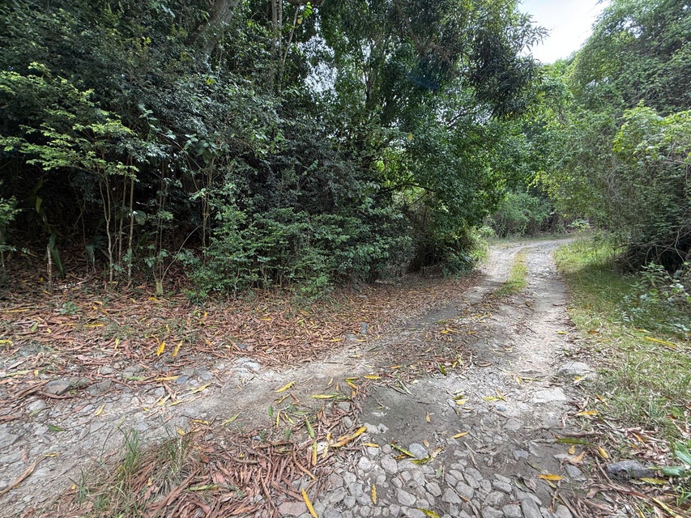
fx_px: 280
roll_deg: -1.3
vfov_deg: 85.7
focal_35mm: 14
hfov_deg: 102.1
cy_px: 259
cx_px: 346
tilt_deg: -2.5
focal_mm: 2.22
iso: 50
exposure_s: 1/99
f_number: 2.2
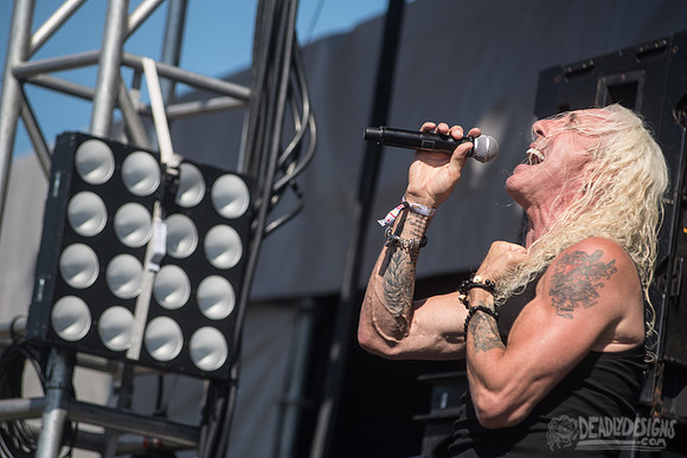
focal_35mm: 213
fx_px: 4071
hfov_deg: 9.6
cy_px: 229
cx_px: 378
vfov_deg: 6.4
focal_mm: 185
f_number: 4
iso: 250
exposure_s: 1/2500
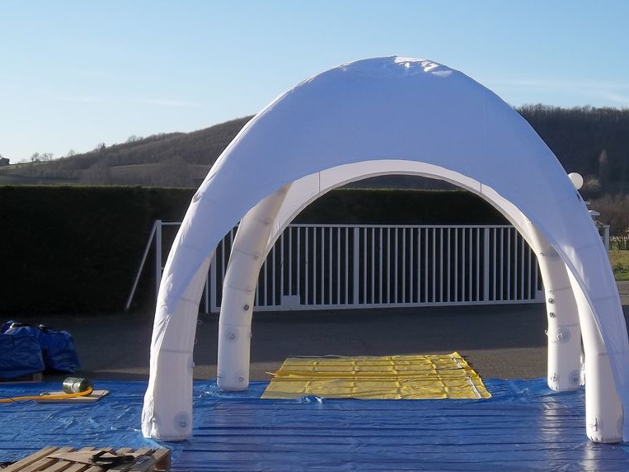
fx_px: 1381
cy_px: 276
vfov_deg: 19.4
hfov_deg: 25.7
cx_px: 315
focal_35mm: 76
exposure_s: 1/320
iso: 64
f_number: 5.34
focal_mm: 10.42
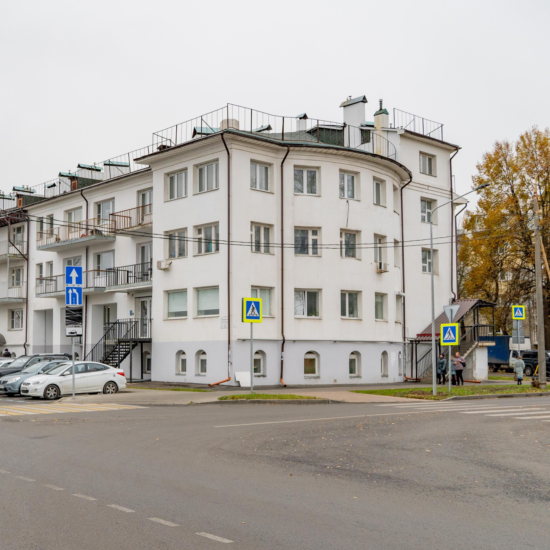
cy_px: 294
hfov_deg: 38.0
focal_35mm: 44
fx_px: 791
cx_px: 190
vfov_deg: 38.3
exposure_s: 1/640
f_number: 4
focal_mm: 21
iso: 320
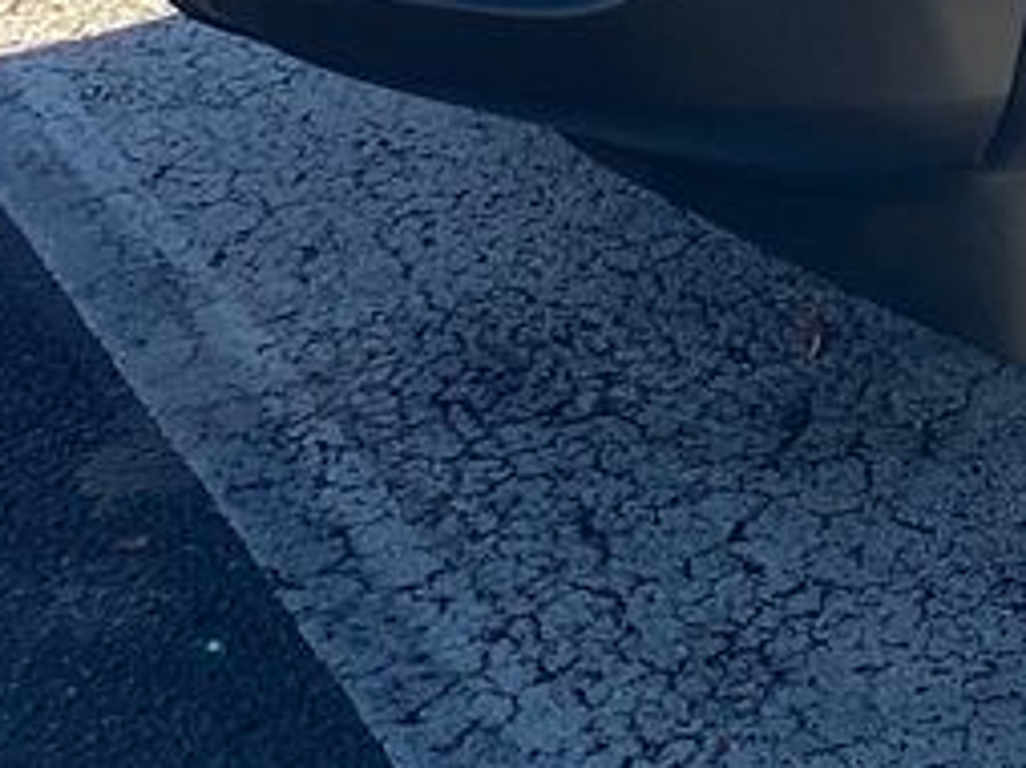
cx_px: 2201
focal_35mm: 164
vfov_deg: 8.5
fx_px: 4856
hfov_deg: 10.8
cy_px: -897
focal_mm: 4.25
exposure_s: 1/724
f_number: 1.8
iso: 32
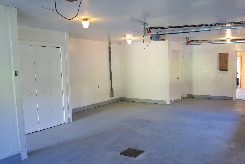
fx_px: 204
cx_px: 149
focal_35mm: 30
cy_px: 89
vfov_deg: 43.6
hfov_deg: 61.3
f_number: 5
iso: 2500
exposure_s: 1/50
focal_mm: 24
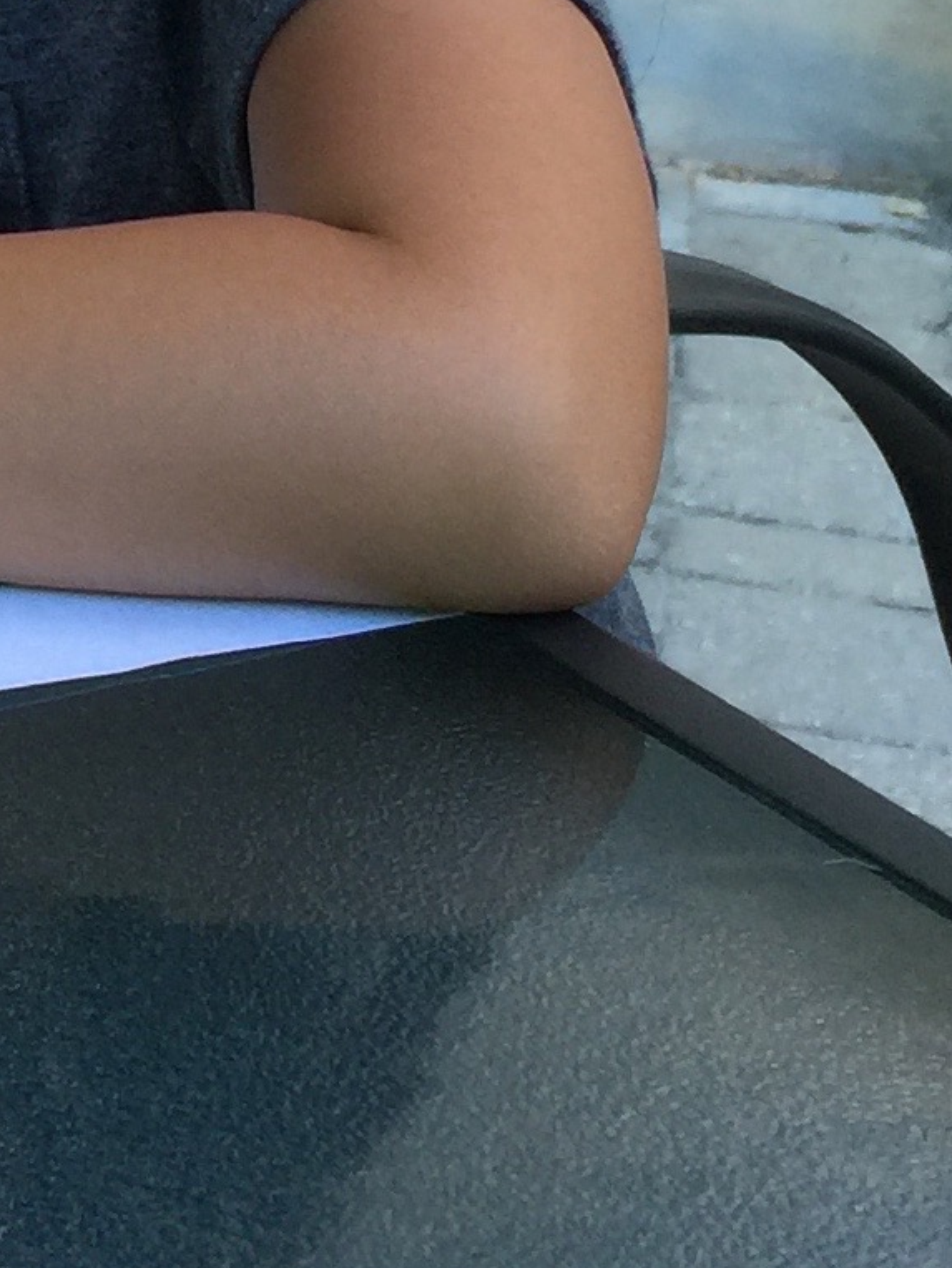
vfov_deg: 15.2
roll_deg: -2.0
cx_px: -681
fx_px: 4543
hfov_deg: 11.2
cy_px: -334
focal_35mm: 124
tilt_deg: -9.7
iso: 32
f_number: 2.2
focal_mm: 4.15
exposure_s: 1/40
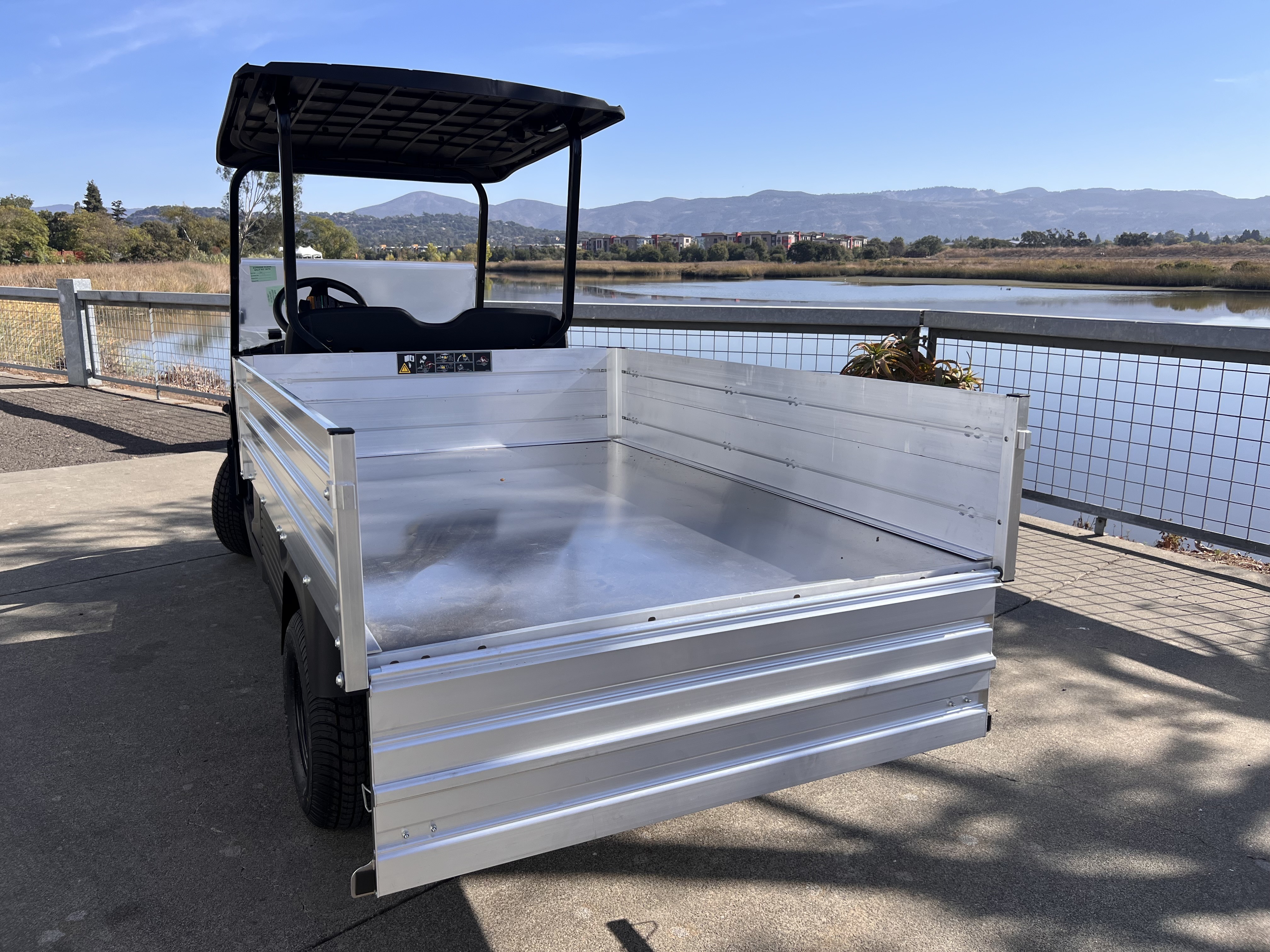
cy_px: 476
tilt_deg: -13.4
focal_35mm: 26
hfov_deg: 67.3
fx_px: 954
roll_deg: +0.3
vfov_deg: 53.1
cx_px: 635
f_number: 1.5
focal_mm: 5.7
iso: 50
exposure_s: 1/3460
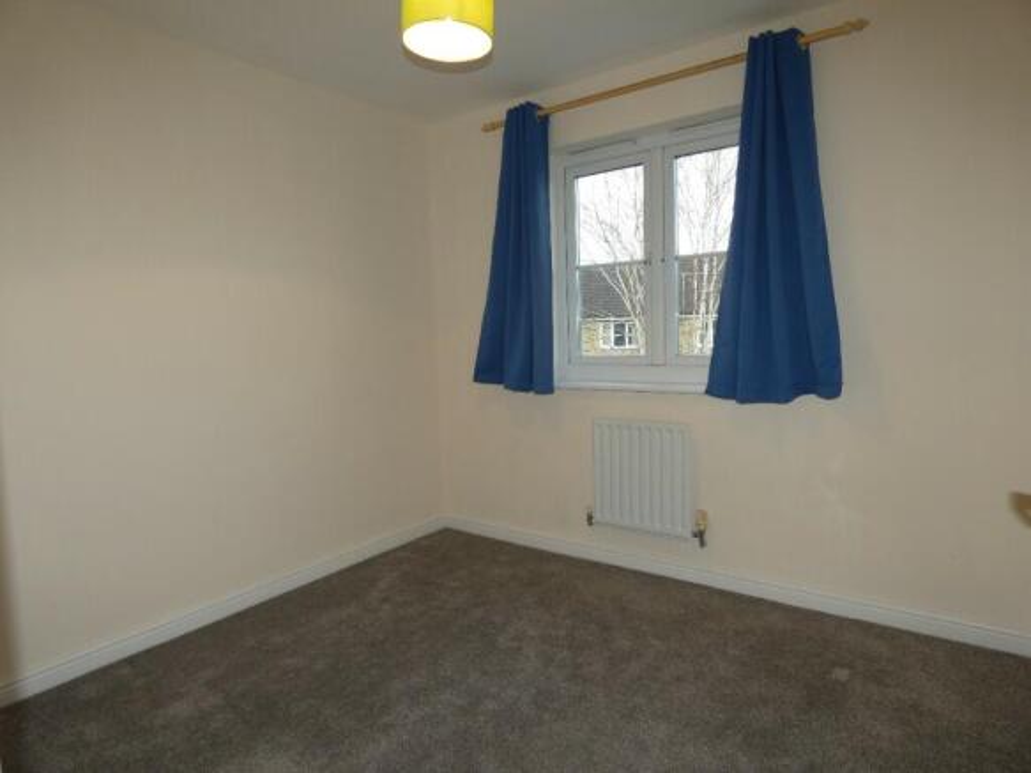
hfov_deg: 81.8
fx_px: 596
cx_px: 516
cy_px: 386
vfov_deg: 66.0
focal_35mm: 20
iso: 80
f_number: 2.8
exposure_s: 1/60
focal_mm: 3.6
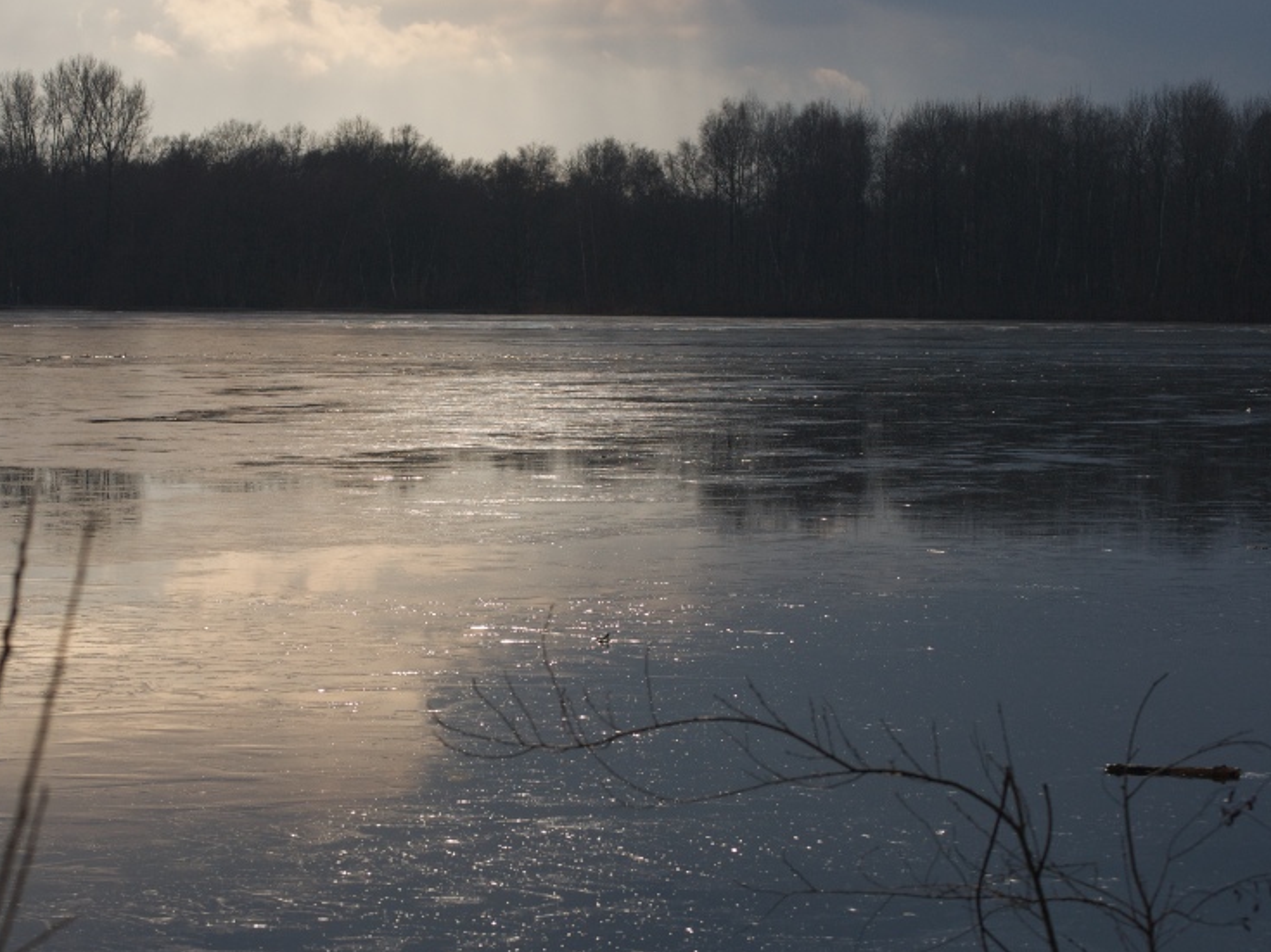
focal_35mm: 111
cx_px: 450
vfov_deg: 13.4
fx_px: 4063
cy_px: 478
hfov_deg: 17.7
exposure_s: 1/1000
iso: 400
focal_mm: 55
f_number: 9
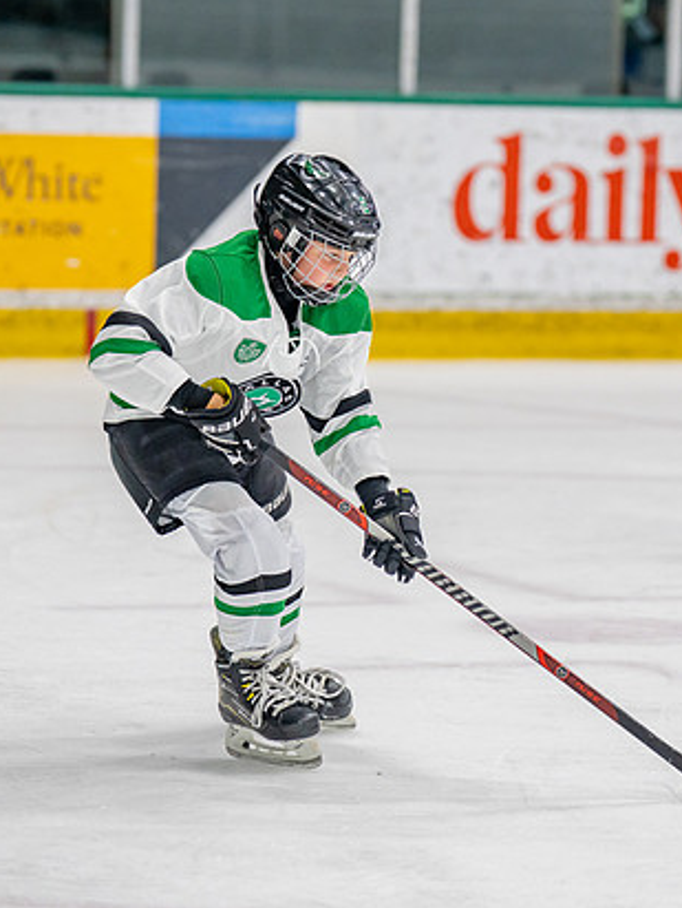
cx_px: 387
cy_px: 410
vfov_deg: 9.0
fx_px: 5770
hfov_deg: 6.8
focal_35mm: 220
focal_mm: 125
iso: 1000
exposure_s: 1/1600
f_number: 2.8
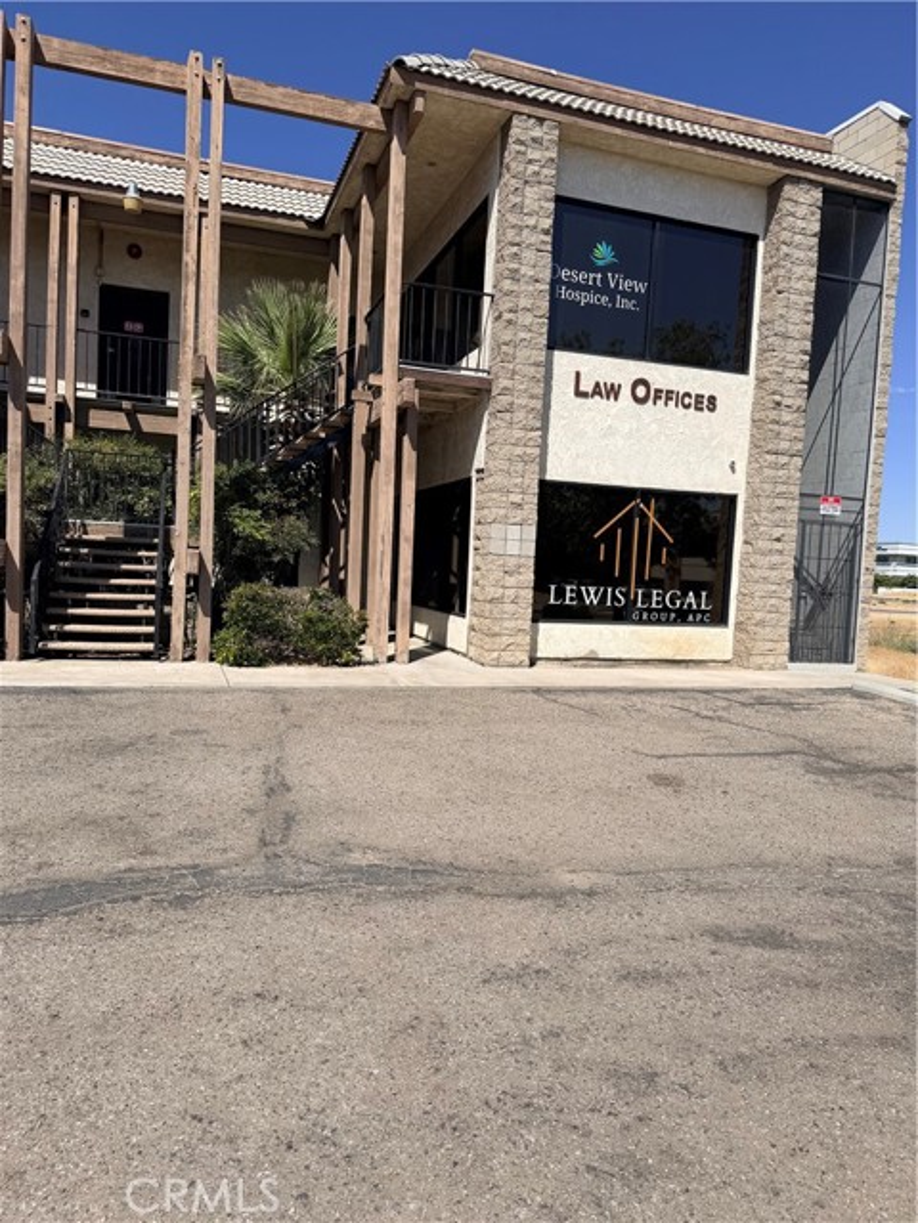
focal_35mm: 24
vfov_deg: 71.6
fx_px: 849
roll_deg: -2.9
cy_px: 612
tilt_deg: -3.6
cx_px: 459
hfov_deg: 56.8
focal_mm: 6.76
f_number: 1.78
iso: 80
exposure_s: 1/7353
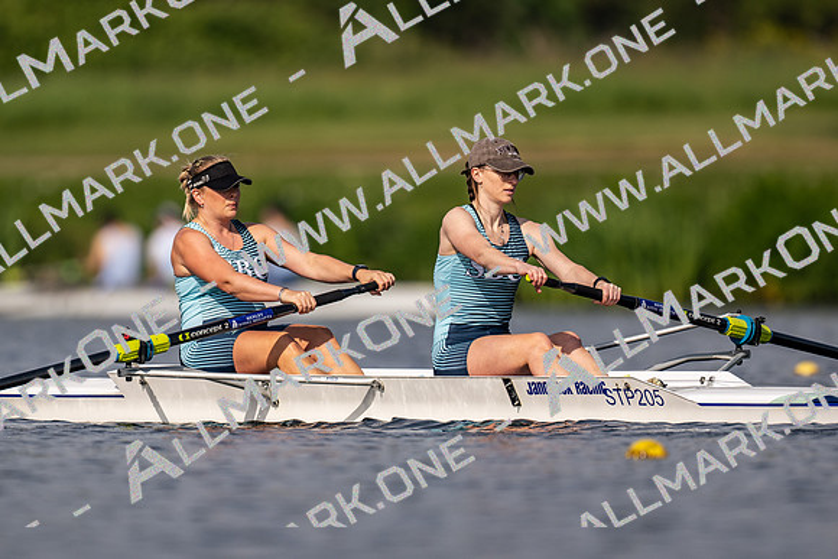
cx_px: 419
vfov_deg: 1.5
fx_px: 20965
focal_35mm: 900
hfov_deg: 2.3
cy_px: 280
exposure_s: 1/2500
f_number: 4
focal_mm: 600
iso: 160
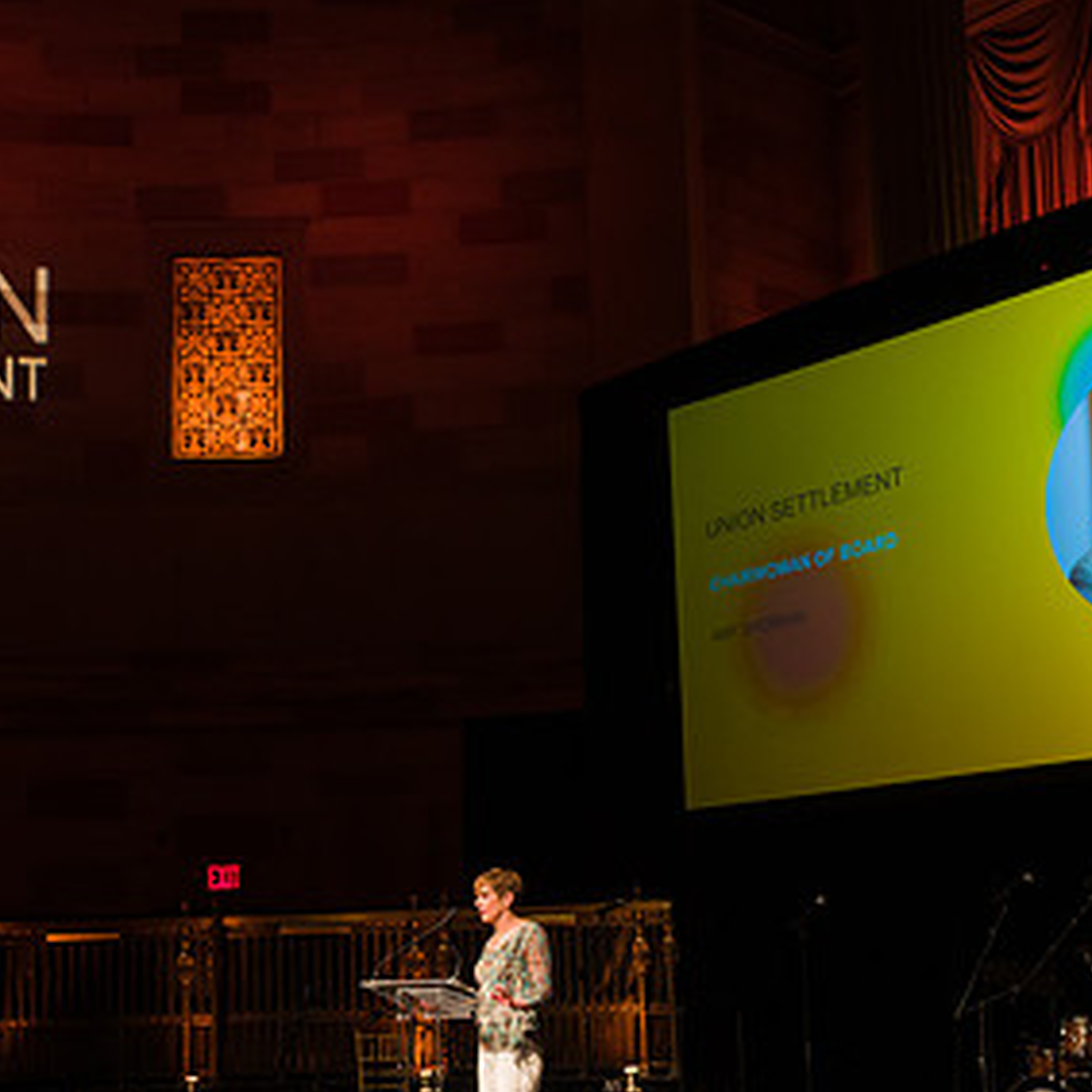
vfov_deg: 31.4
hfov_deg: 31.6
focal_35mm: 54
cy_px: 706
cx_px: 560
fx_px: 1927
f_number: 4
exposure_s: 1/200
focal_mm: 31
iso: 1600
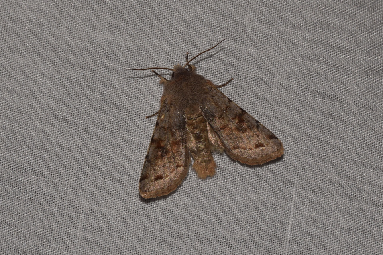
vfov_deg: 6.5
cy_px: 128
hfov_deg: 9.8
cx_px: 192
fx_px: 2233
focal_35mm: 210
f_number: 18
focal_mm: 140
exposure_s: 1/200
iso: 100
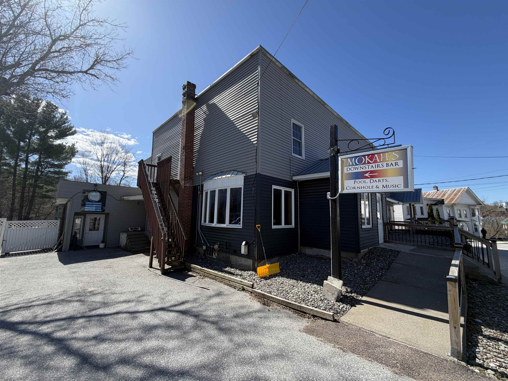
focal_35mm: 14
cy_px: 190
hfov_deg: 102.1
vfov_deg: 85.7
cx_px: 254
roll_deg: -1.3
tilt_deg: +5.0
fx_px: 205
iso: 25
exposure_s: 1/770
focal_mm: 2.22
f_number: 2.2
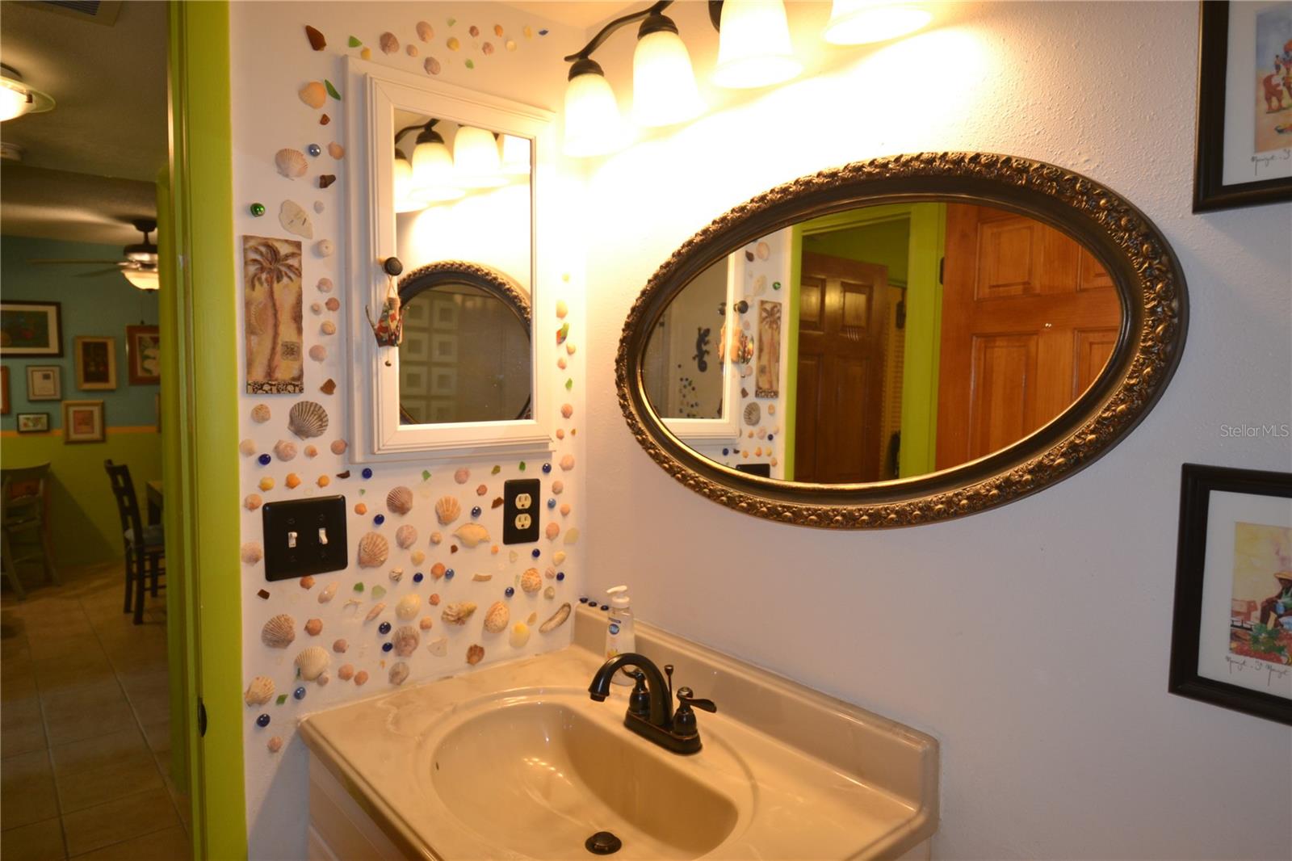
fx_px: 753
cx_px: 646
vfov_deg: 59.5
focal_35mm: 21
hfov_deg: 81.2
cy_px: 430
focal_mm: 14
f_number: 4
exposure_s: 1/80
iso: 400
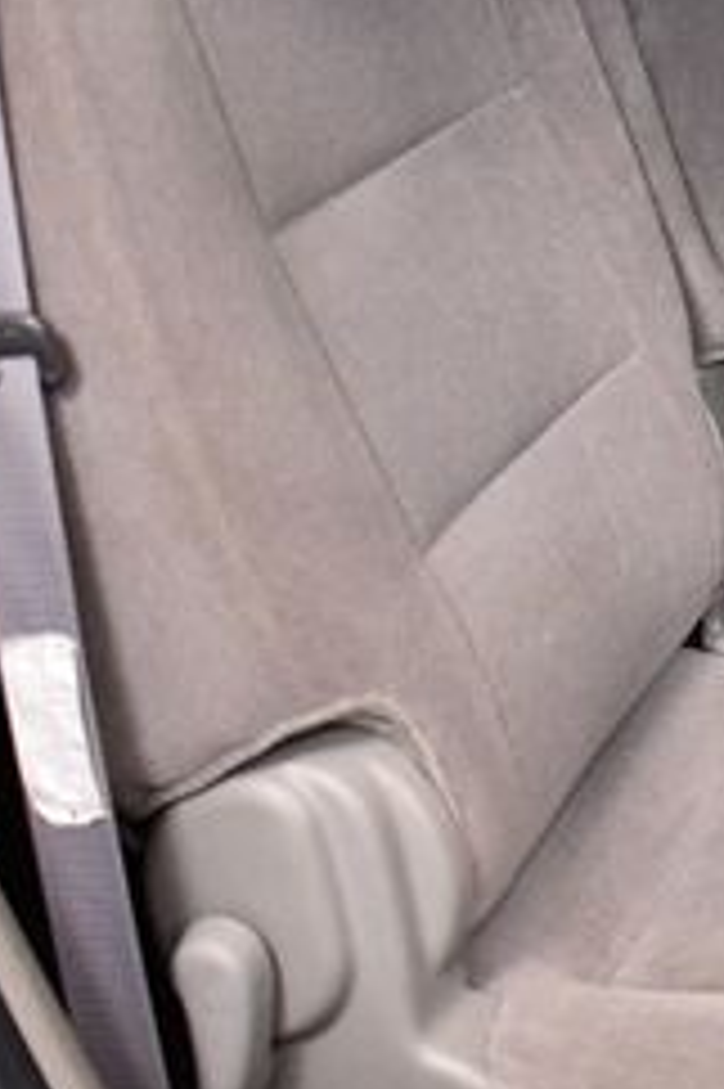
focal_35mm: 82
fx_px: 2477
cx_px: 1084
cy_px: 274
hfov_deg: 15.4
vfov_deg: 24.5
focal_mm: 21
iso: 2800
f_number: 3.8
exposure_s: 1/125
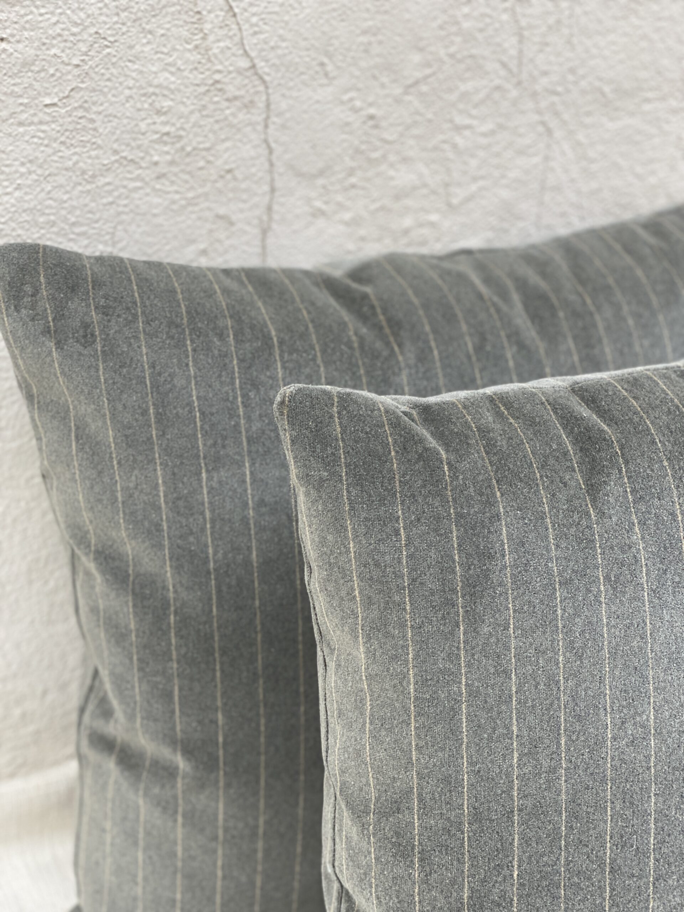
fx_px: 1370
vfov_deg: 36.8
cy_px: 456
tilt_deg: -30.3
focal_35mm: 52
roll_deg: -3.2
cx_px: 342
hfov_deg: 28.0
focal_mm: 6
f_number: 2
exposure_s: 1/122
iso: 64
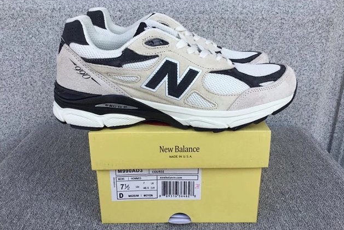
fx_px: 315
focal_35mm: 33
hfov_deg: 57.2
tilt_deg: -22.2
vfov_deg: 40.0
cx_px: 175
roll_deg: -0.1
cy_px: 116
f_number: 2.4
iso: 25
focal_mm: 3.3
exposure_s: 1/364
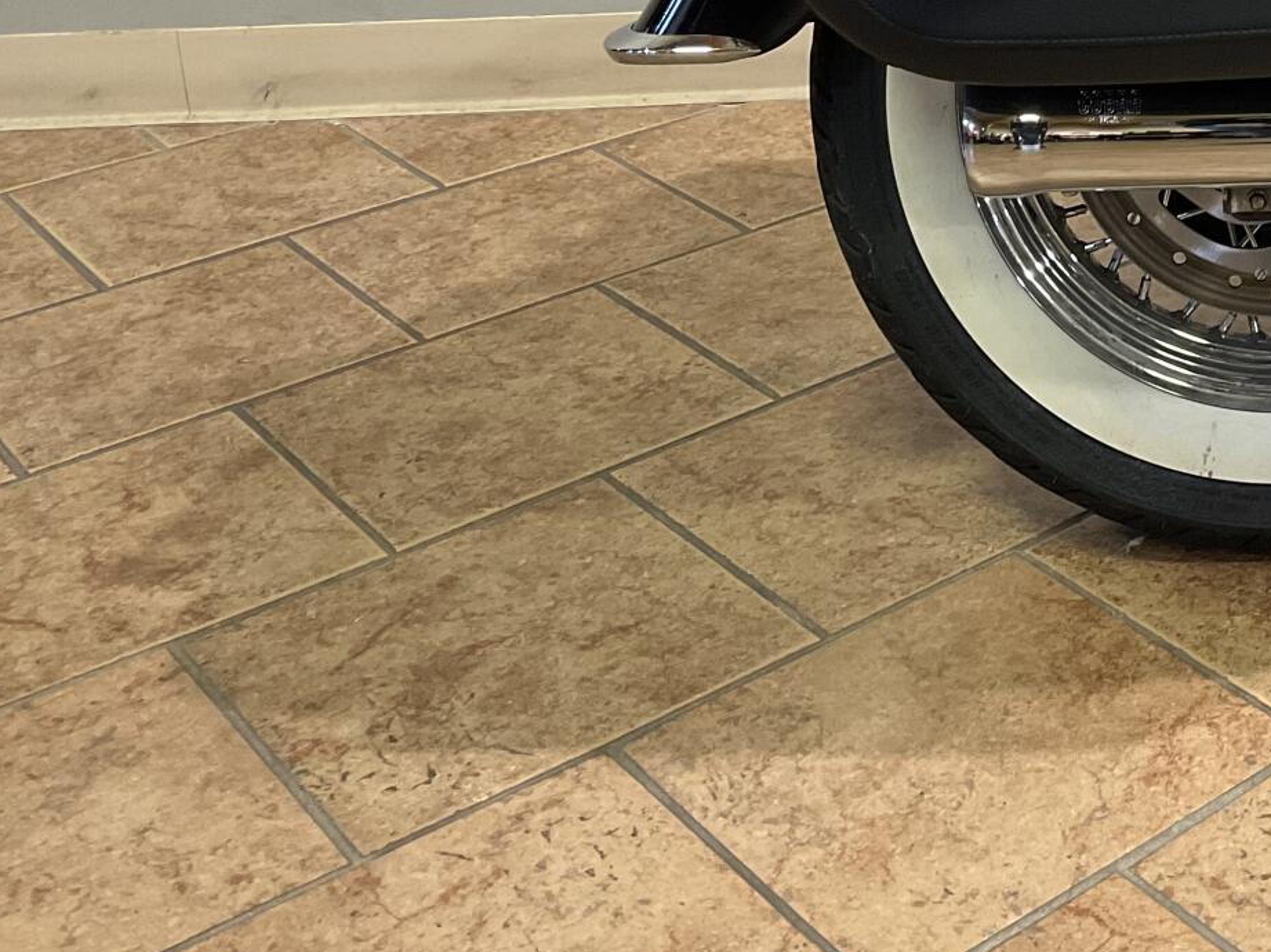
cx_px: 1344
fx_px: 2312
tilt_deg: -17.9
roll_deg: +0.6
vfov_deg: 22.1
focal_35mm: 63
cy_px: -69
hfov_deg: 28.4
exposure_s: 1/60
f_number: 1.8
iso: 80
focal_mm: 3
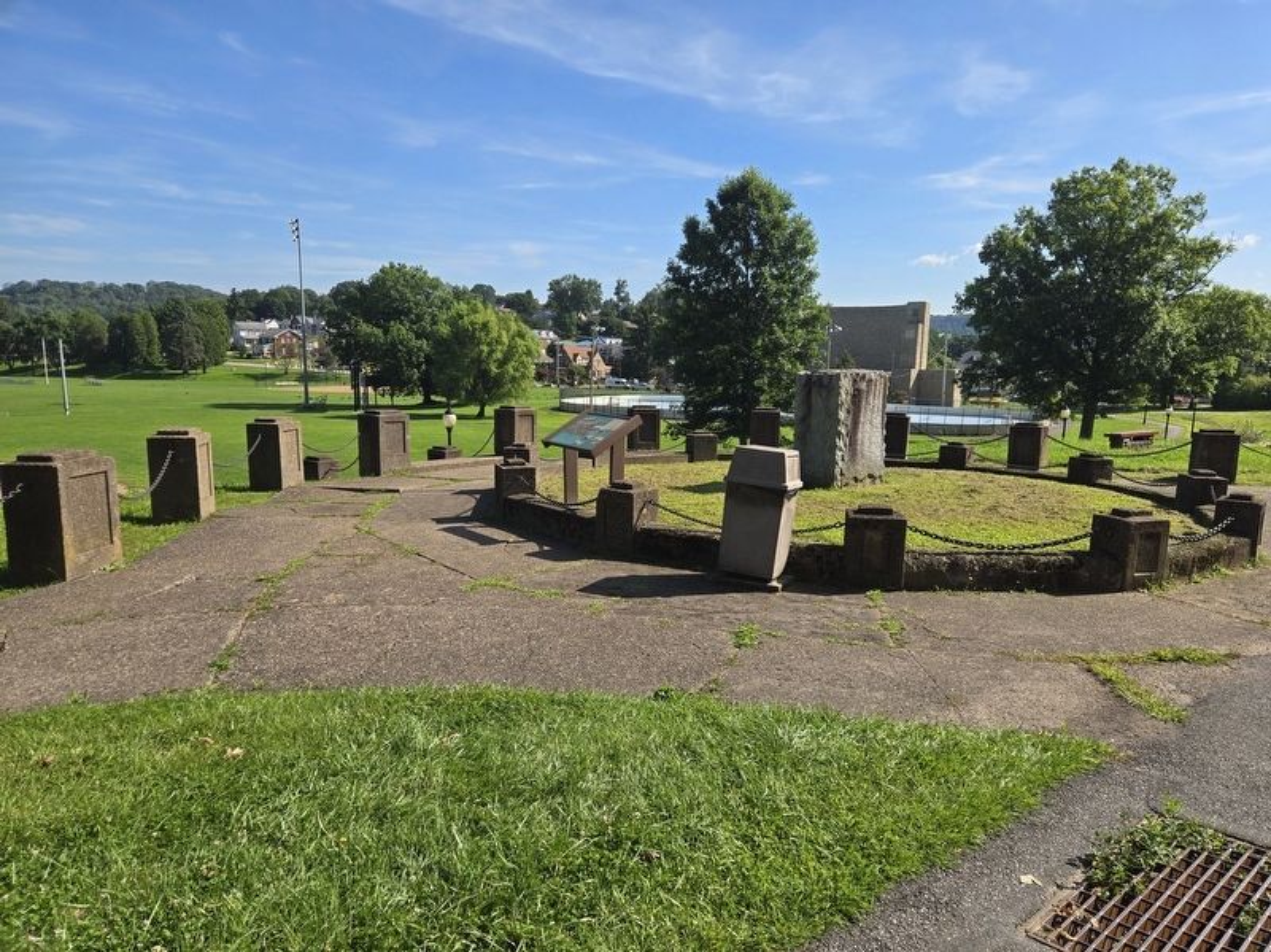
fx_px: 844
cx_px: 636
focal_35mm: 23
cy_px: 476
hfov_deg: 74.0
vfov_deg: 58.8
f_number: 1.8
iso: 25
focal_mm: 5.4
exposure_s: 1/1804
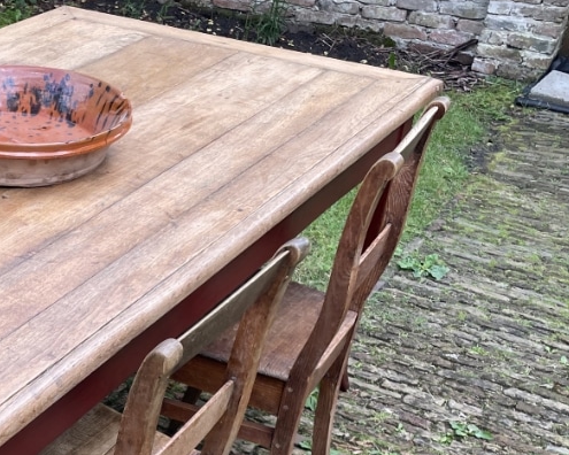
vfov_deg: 23.8
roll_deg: -1.2
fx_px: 1044
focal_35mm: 62
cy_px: 420
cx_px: 13
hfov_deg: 28.8
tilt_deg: -35.0
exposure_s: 1/362
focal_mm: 4.2
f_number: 1.6
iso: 32
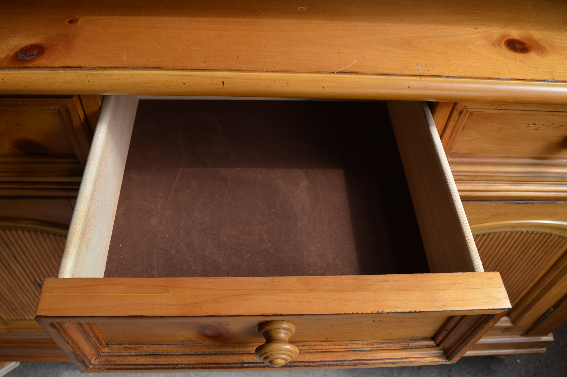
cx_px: 284
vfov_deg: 43.5
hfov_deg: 62.0
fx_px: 472
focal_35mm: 30
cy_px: 188
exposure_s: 1/100
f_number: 5.6
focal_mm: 20
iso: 100
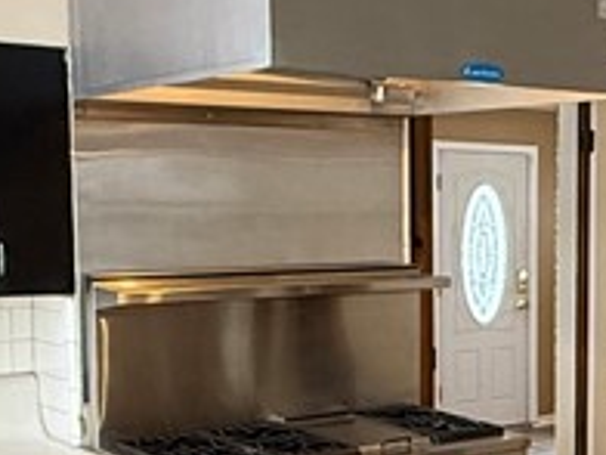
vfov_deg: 20.0
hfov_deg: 25.6
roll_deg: -0.3
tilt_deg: -6.0
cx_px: 578
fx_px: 1278
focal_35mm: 73
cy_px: 347
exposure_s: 1/60
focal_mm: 2.22
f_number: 2.2
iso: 320
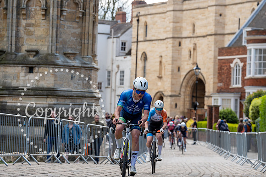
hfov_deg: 15.4
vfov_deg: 10.3
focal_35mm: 133
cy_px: 88
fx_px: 983
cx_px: 133
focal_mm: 133
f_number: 5
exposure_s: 1/1000
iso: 800
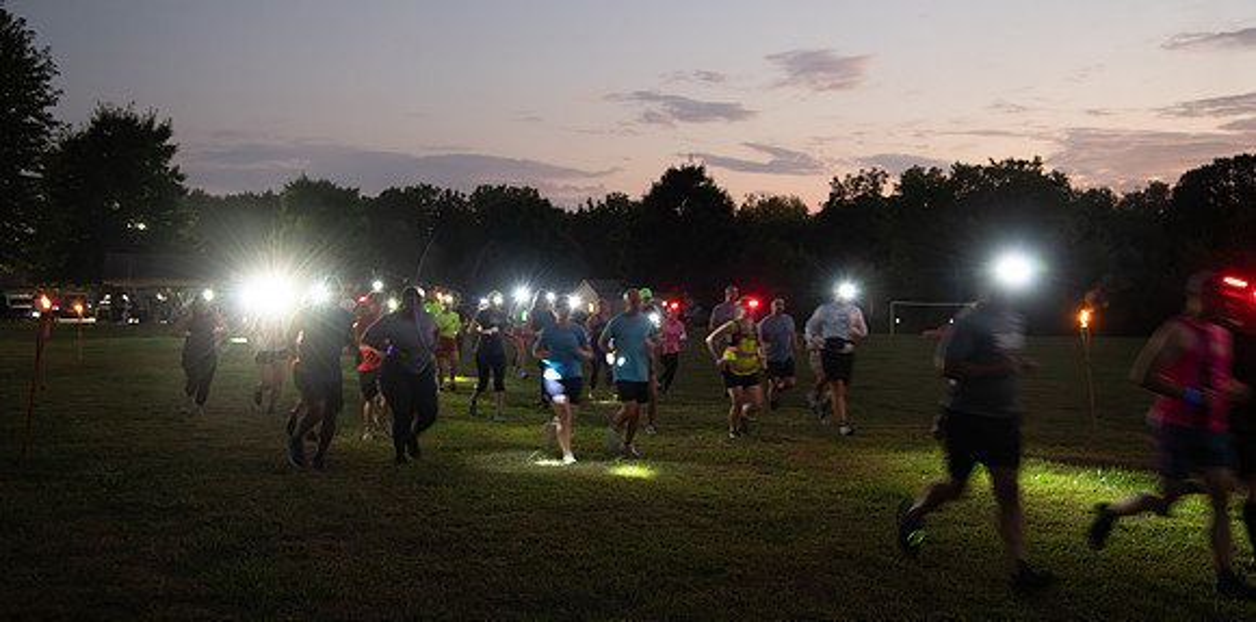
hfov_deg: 54.4
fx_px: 1221
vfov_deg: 28.6
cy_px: 305
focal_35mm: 38
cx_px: 628
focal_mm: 35
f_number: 4
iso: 5000
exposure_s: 1/30
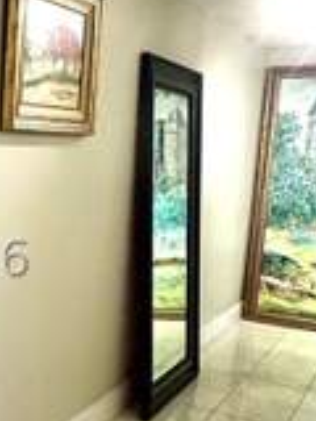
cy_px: 258
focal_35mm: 56
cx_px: -34
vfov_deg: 34.2
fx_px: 682
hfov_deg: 24.3
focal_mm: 2.22
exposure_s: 1/60
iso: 500
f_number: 2.2
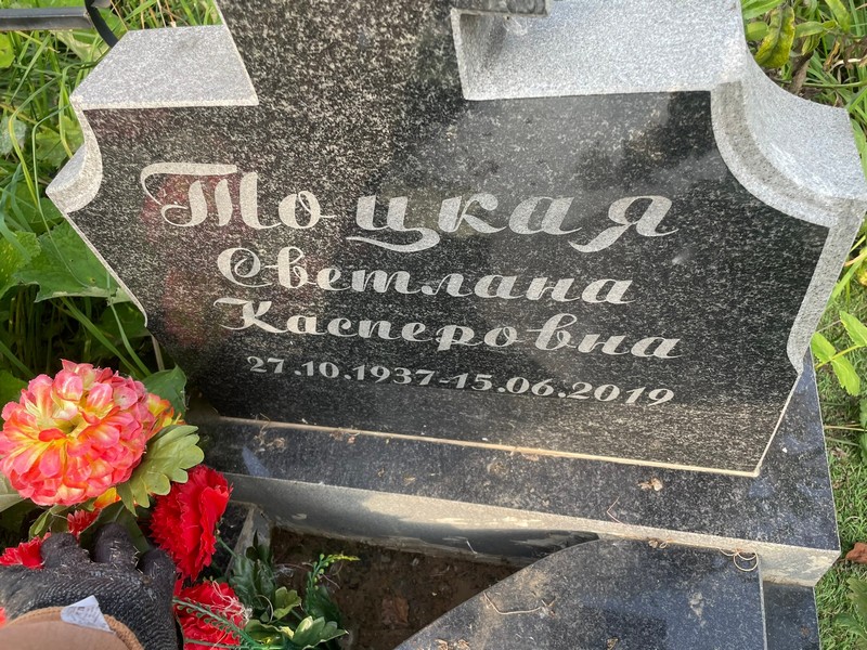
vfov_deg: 53.1
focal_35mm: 26
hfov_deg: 67.3
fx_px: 651
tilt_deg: -49.0
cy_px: 325
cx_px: 434
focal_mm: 4.2
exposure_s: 1/168
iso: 32
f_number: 1.6
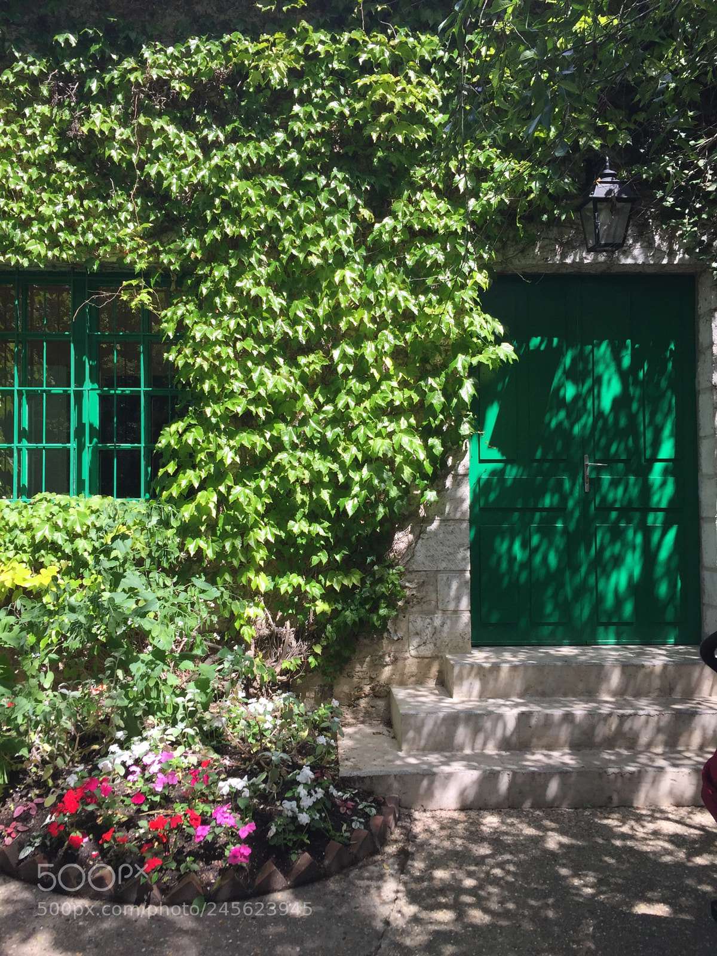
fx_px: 801
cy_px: 478
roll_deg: +0.1
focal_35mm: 29
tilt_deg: +1.0
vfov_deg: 61.7
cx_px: 358
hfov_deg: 48.2
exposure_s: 1/732
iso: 32
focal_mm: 4.15
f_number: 2.2
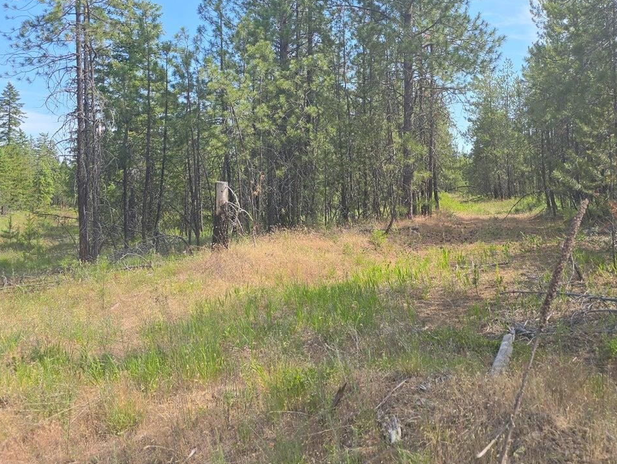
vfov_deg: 42.6
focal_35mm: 33
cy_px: 170
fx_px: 588
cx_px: 418
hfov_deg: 54.1
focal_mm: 6.3
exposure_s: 1/368
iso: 12
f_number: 1.7
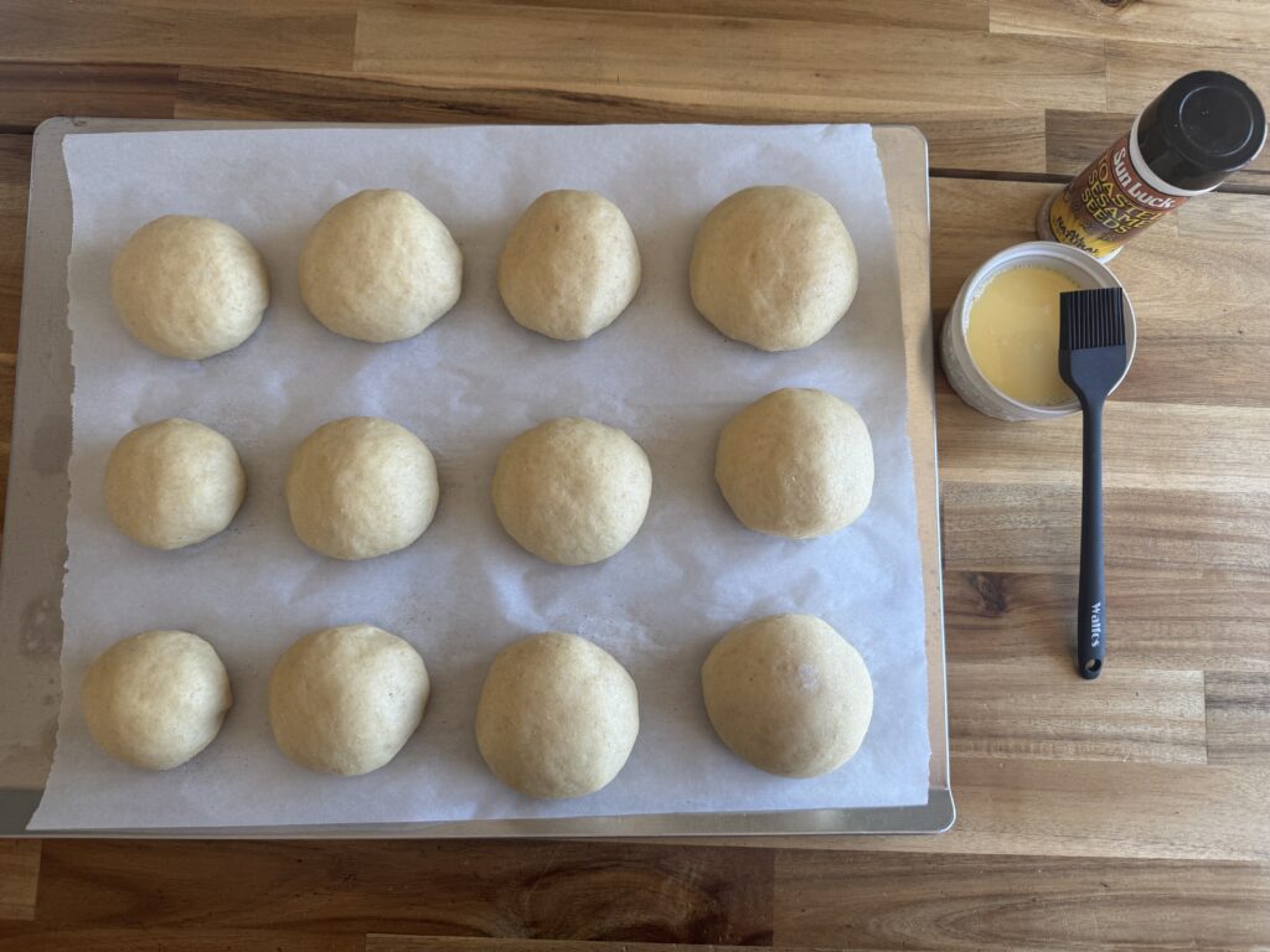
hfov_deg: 71.6
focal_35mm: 24
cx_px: 635
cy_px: 476
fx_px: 881
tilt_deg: -83.0
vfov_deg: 56.8
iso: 100
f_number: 1.78
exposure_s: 1/121
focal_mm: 6.76
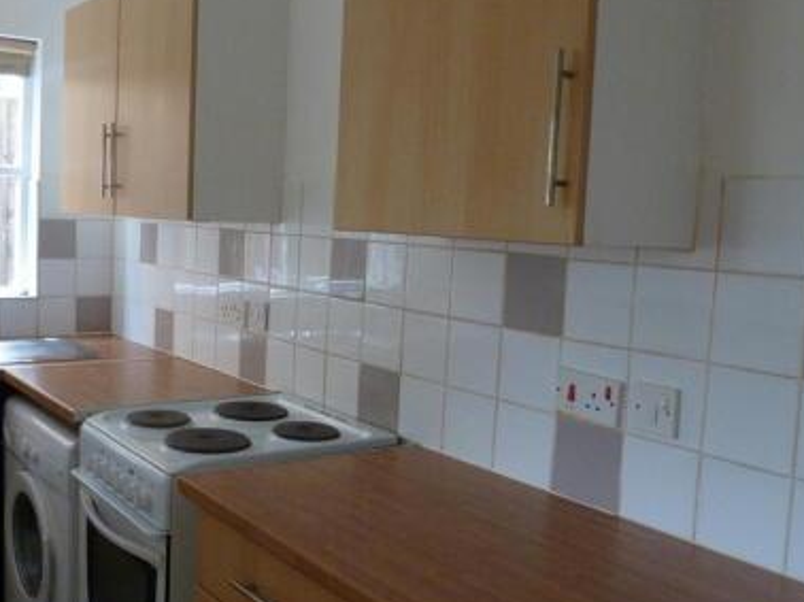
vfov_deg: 38.6
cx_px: 261
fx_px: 859
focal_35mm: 37
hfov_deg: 49.2
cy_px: 280
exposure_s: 1/40
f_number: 3.3
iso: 400
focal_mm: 4.3
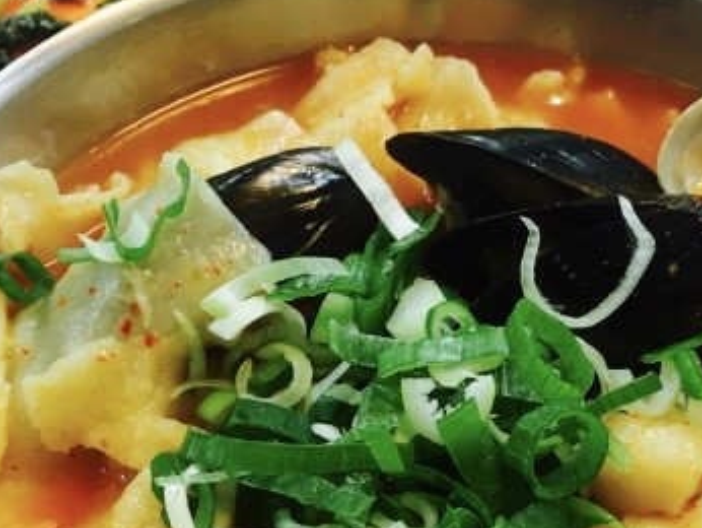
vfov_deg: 23.0
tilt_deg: -56.2
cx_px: 434
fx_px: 1258
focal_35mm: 62
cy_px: 486
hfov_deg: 31.1
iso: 80
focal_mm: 4.15
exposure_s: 1/30
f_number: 2.2
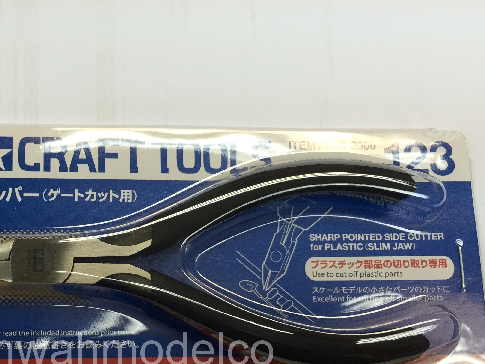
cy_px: 258
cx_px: 120
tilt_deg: -79.7
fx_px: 631
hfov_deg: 40.8
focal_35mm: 45
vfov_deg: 31.8
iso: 32
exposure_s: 1/30
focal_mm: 4.15
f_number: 2.2
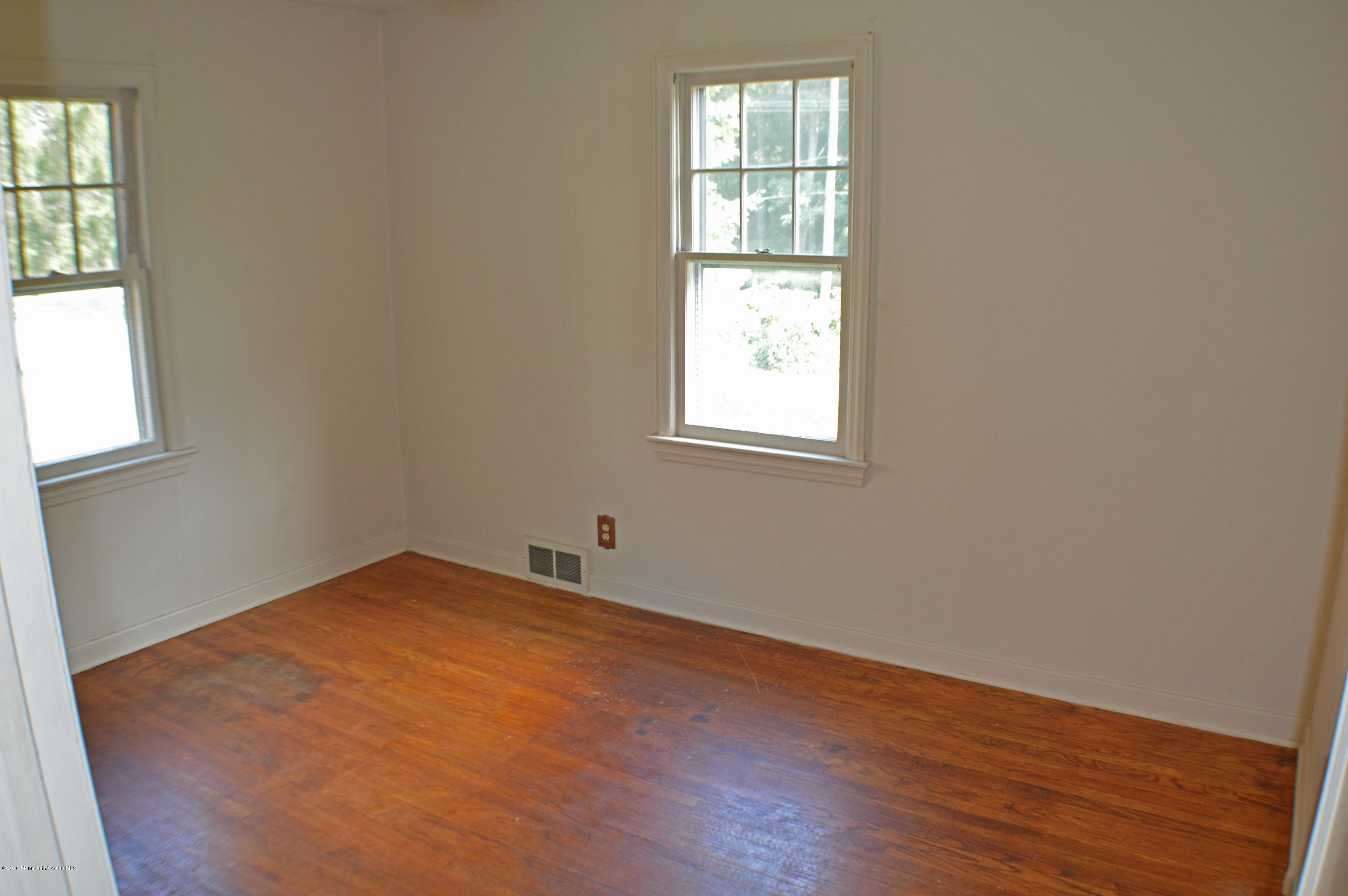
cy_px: 448
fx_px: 1347
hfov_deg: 53.2
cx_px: 674
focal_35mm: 36
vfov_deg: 36.8
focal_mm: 24
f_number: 4
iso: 400
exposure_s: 1/60
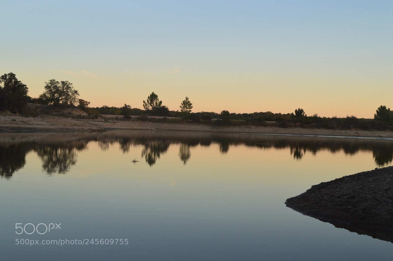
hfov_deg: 35.1
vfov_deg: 23.7
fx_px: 622
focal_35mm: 57
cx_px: 196
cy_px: 130
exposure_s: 1/80
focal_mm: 38
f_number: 8
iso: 400
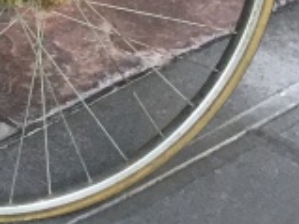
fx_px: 1614
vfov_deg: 7.7
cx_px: -384
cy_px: -162
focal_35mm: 187
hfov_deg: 9.6
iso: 40
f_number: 2.2
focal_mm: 4.15
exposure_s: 1/30
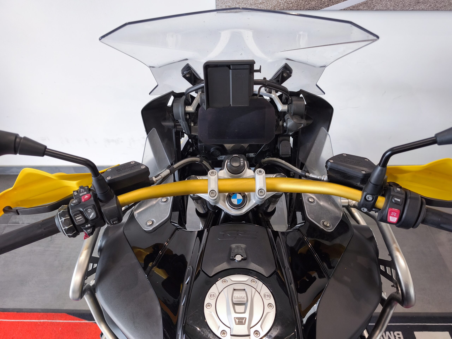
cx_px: 226
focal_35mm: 23
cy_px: 170
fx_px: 300
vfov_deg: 58.9
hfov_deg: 73.9
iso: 100
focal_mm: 6.57
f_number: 1.6
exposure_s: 1/100
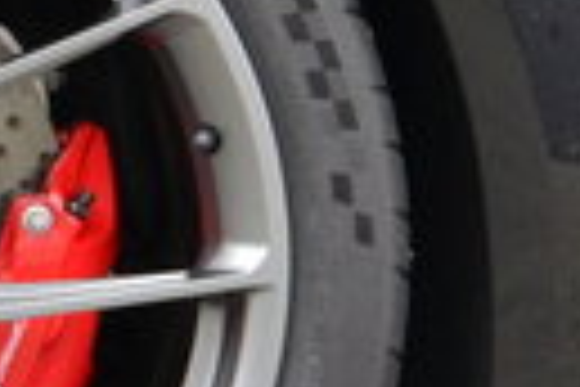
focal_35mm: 161
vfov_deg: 8.5
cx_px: -326
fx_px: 2594
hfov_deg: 12.1
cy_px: 50
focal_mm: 18
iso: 250
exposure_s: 1/60
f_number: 5.6
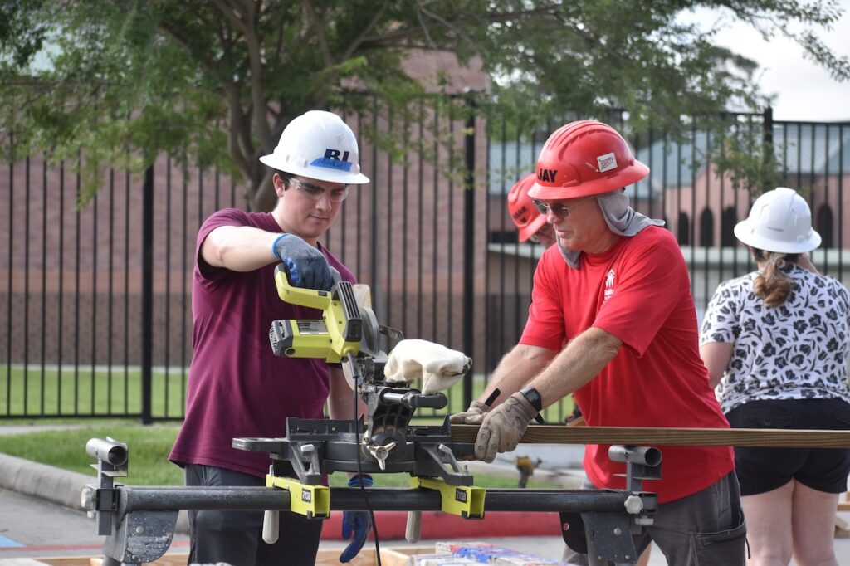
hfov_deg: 15.2
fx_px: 3186
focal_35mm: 135
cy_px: 283
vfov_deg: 10.2
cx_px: 425
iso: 400
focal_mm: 90
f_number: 5.6
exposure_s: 1/800
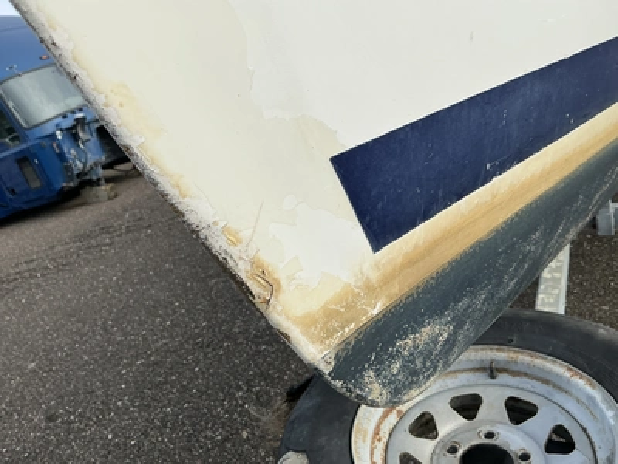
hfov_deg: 63.4
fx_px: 500
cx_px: 309
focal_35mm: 28
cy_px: 232
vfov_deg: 49.7
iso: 25
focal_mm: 3
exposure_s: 1/1279
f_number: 1.8
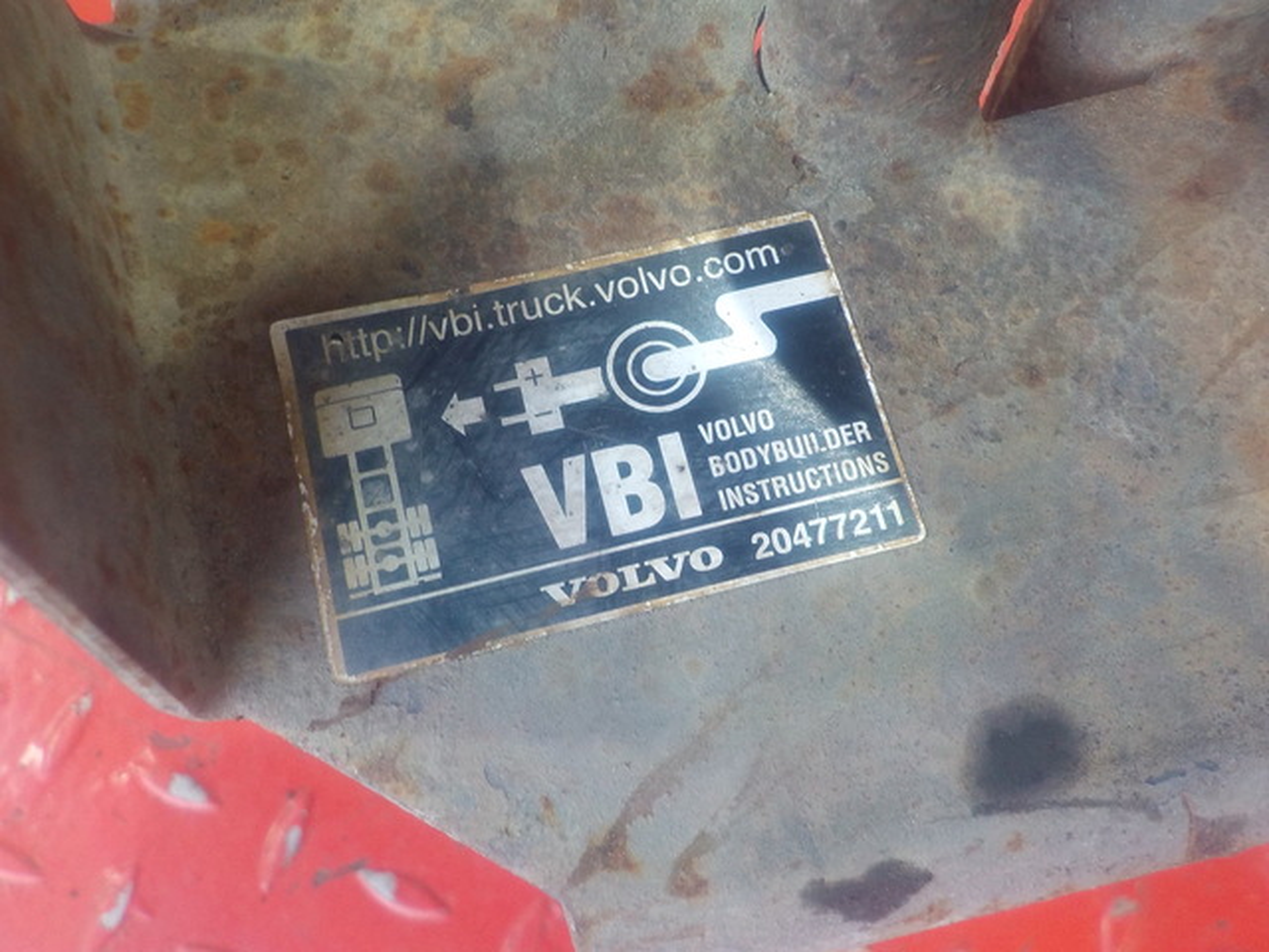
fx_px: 1100
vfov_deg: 46.8
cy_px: 476
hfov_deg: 60.0
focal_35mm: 30
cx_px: 634
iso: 200
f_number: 3.3
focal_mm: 4.1
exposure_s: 1/30
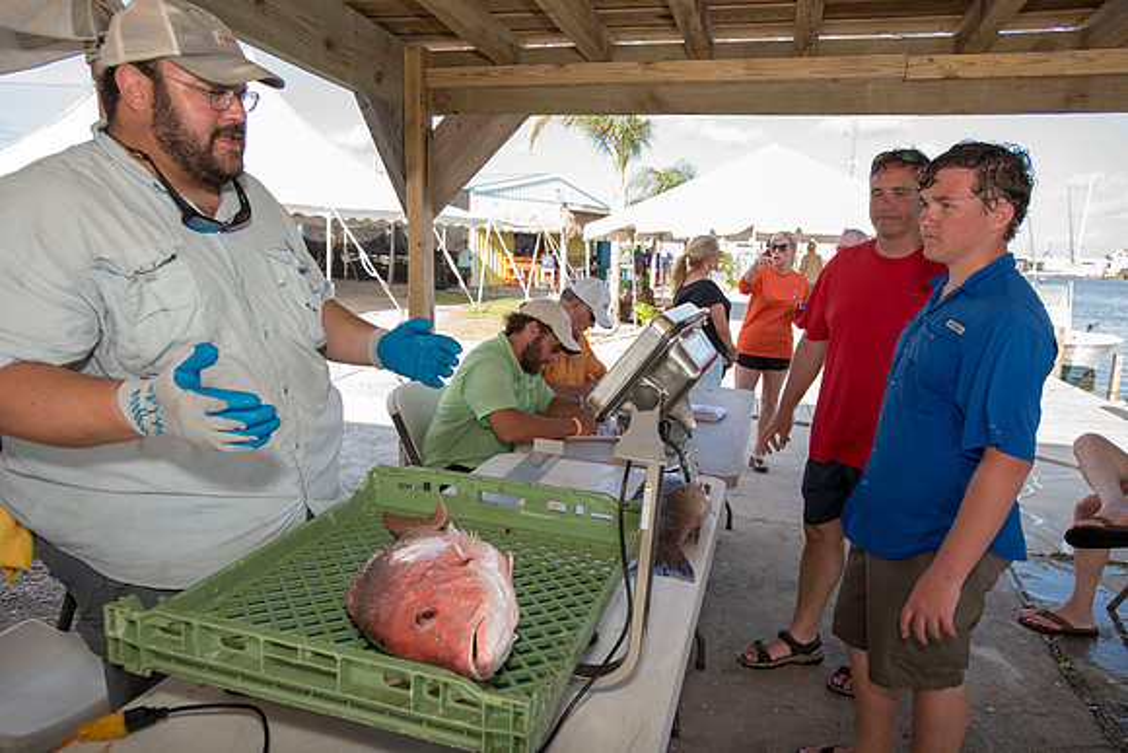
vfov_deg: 51.3
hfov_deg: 71.5
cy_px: 376
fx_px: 783
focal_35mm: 25
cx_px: 564
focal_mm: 25
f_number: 4.5
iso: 250
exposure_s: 1/250
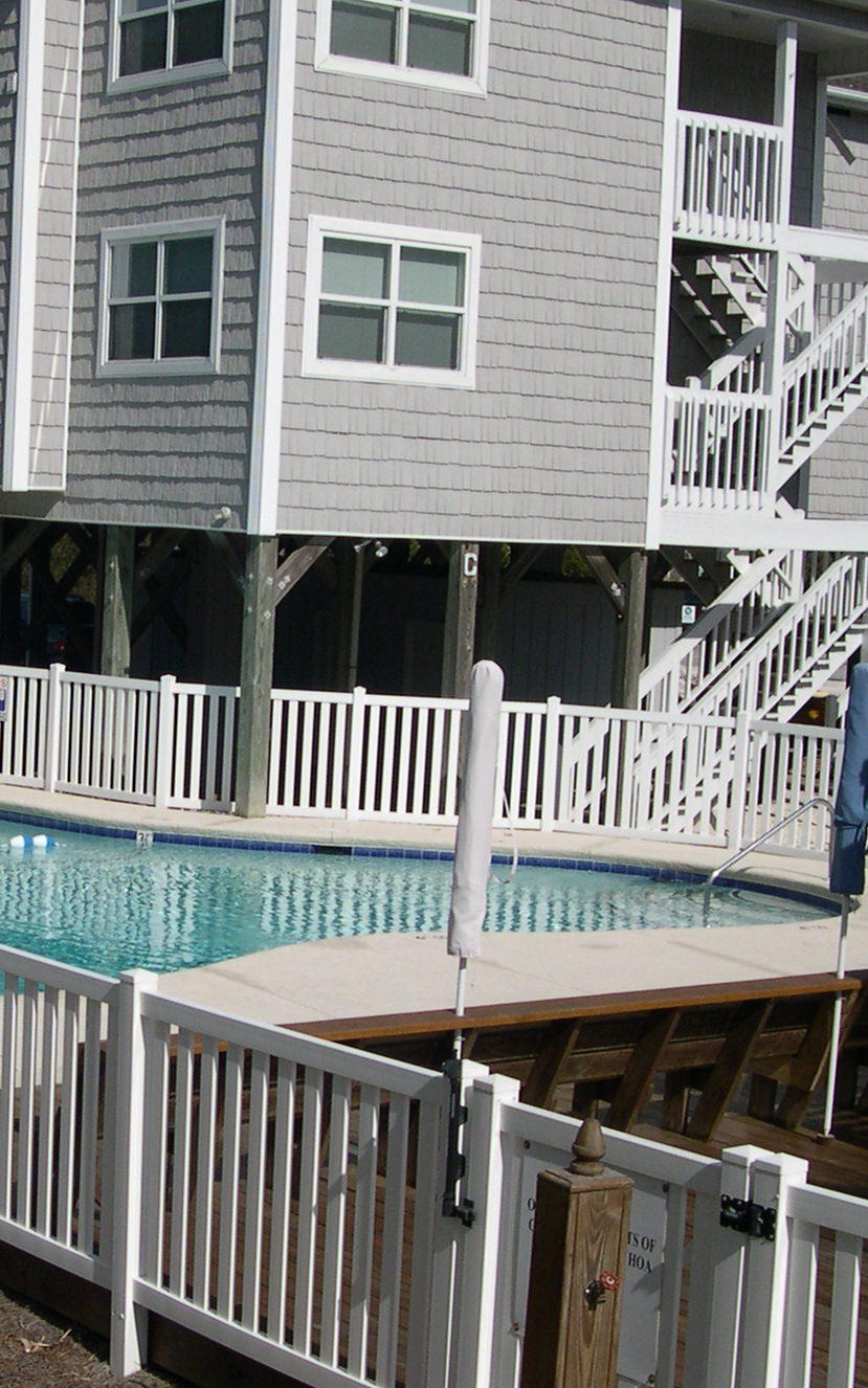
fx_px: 2611
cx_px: 25
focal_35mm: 69
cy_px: 743
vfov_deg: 29.8
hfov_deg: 18.4
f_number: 7.6
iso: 100
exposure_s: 1/541
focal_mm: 8
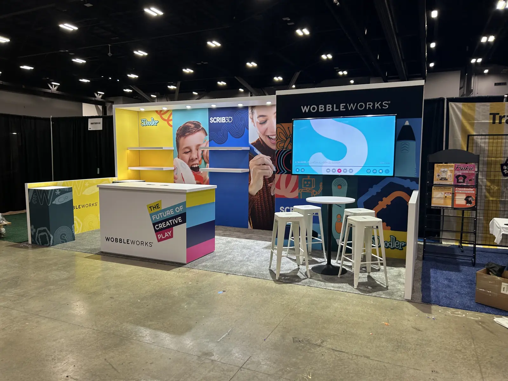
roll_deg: +0.1
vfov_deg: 53.1
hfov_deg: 67.3
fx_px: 382
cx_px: 254
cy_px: 190
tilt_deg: -5.8
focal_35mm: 26
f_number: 1.5
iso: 80
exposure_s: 1/60
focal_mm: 5.7
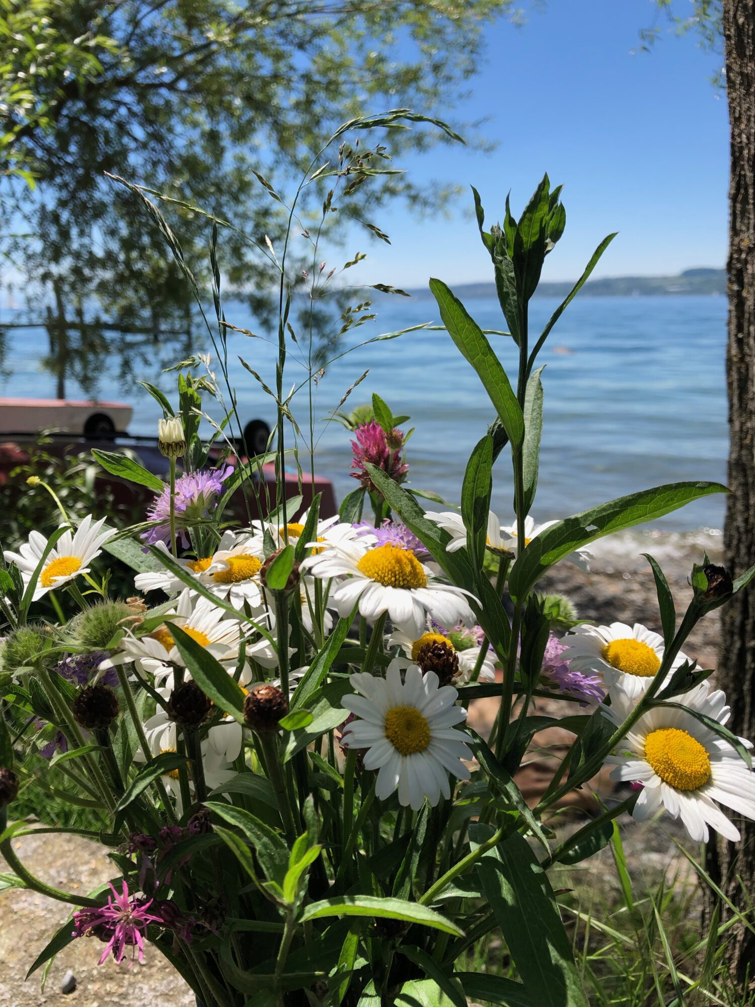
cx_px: 378
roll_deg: +1.0
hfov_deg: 49.7
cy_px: 504
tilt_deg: -13.8
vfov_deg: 63.4
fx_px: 814
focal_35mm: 28
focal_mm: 3.99
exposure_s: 1/1845
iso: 20
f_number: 1.8
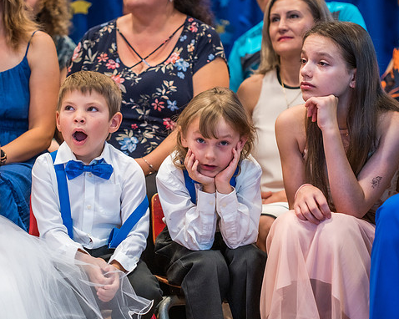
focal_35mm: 114
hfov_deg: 16.9
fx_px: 1346
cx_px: 181
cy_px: 159
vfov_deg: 13.5
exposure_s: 1/80
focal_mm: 100
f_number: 3.2
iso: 1600
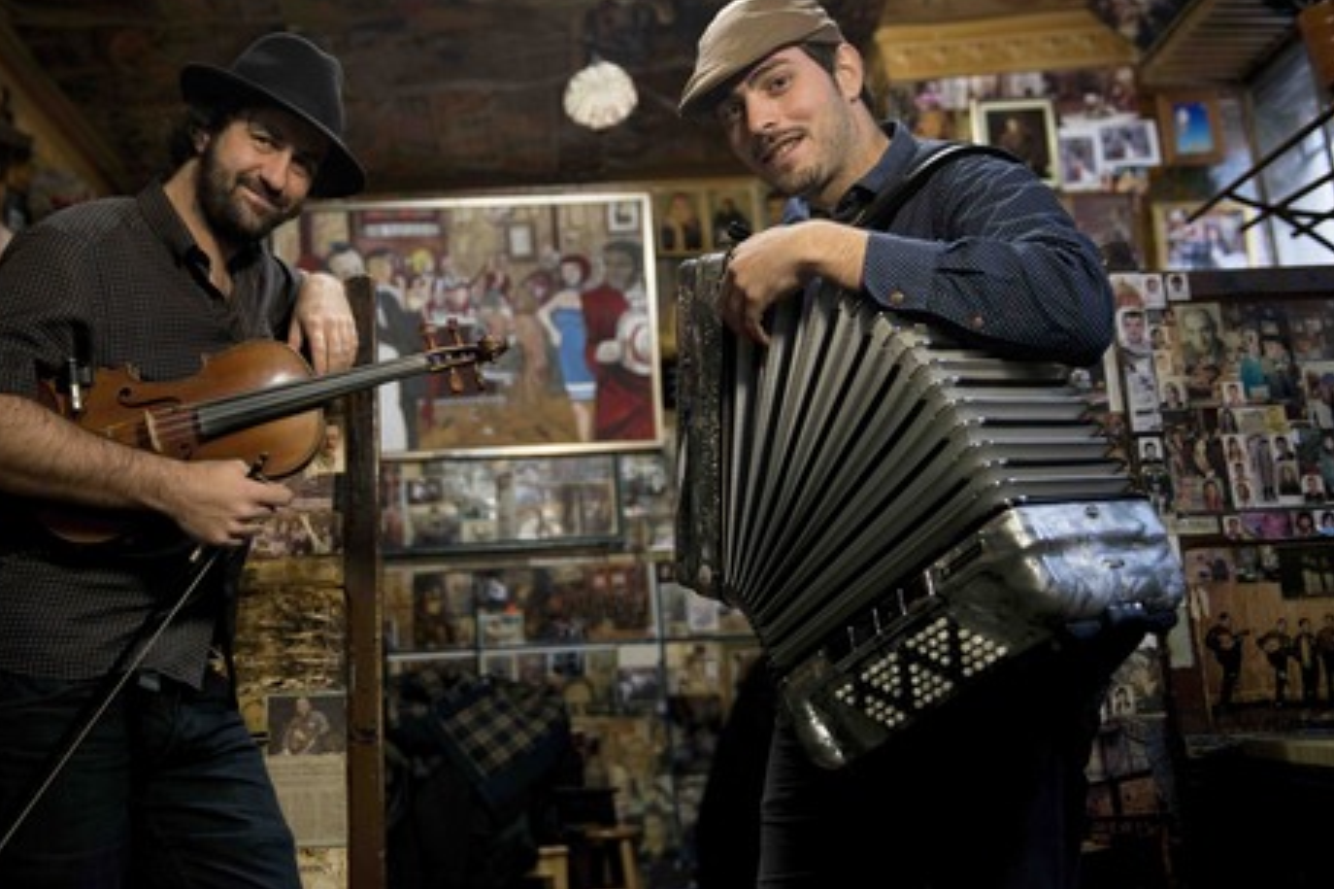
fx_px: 1445
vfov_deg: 34.0
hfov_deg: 49.4
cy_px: 335
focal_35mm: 39
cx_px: 562
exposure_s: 1/80
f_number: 2.8
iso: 1000
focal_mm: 31
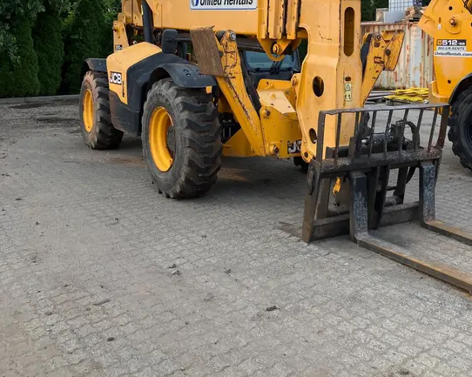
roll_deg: -1.8
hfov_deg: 49.1
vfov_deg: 38.6
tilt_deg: -2.1
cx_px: 234
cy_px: 76
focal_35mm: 37
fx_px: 517
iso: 32
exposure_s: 1/354
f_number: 1.8
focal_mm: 3.99
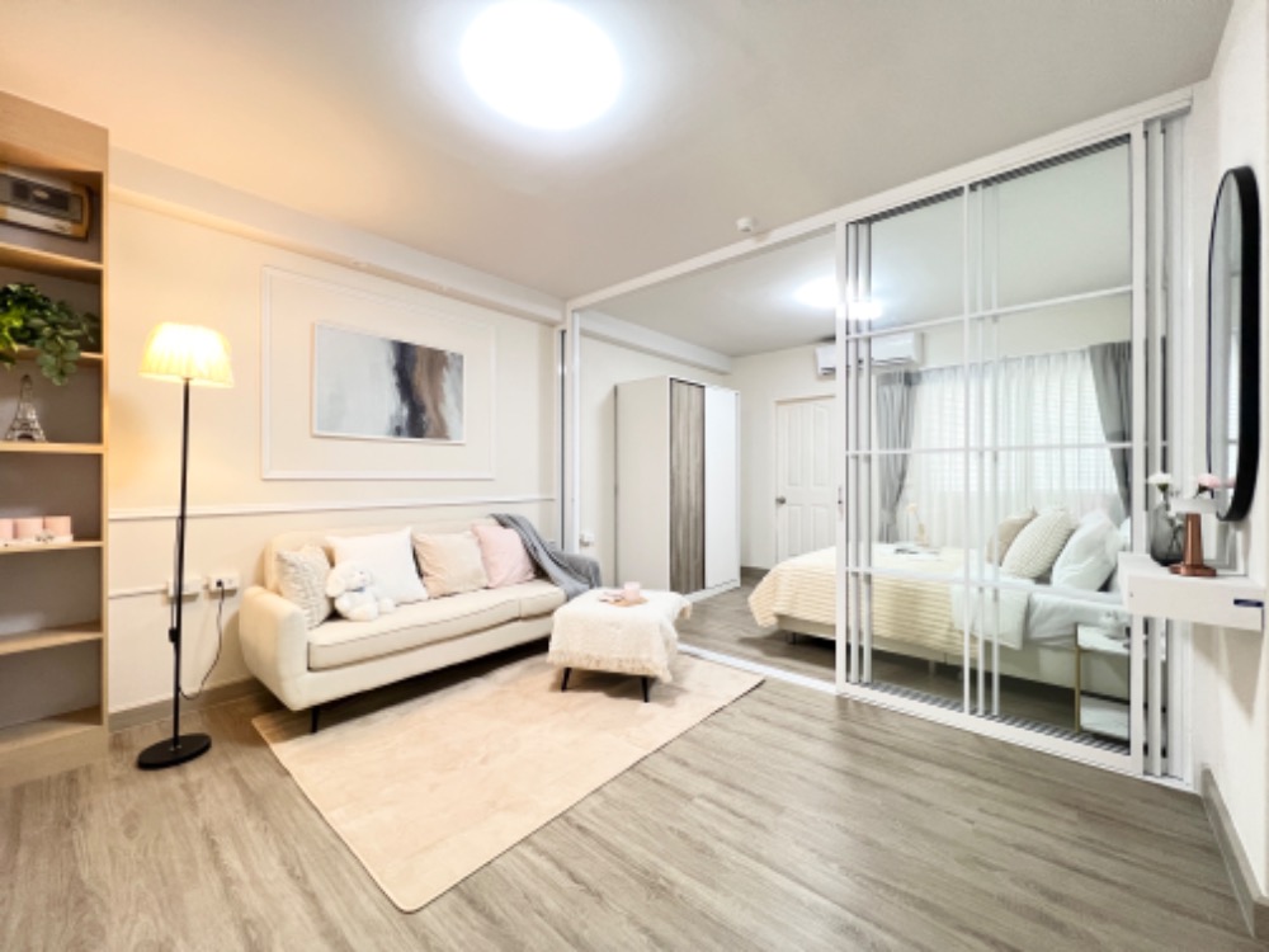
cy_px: 476
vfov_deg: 89.9
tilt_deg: -0.1
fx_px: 477
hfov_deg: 106.2
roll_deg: +0.3
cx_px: 634
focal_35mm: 13
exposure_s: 1/50
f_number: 1.8
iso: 320
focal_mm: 1.57
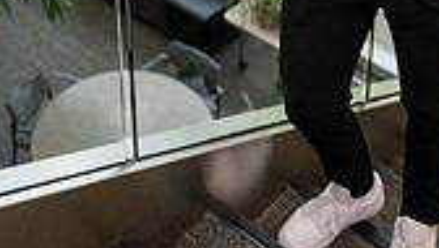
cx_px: 191
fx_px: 1096
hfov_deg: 22.6
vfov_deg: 11.6
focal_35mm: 94
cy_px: -244
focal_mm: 26
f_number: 2.8
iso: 100
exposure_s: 1/400
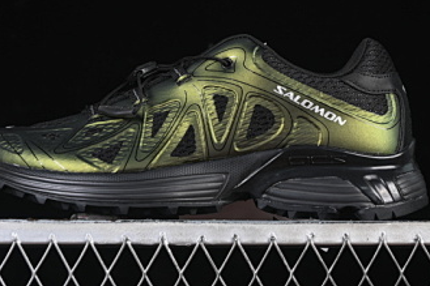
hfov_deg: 18.0
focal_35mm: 114
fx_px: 1361
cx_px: 205
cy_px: 87
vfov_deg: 12.0
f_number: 6.3
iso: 160
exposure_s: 1/60
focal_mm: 50
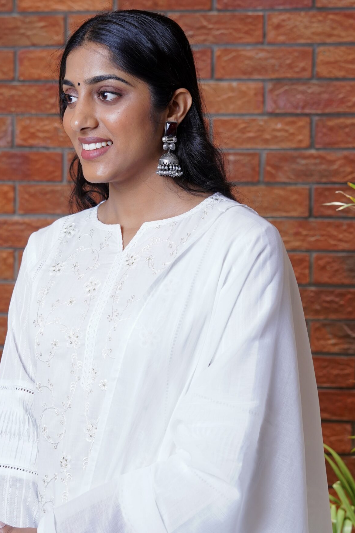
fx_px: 1080
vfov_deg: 27.7
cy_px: 300
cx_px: 130
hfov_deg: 18.6
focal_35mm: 73
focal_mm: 50
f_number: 4
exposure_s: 1/125
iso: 800
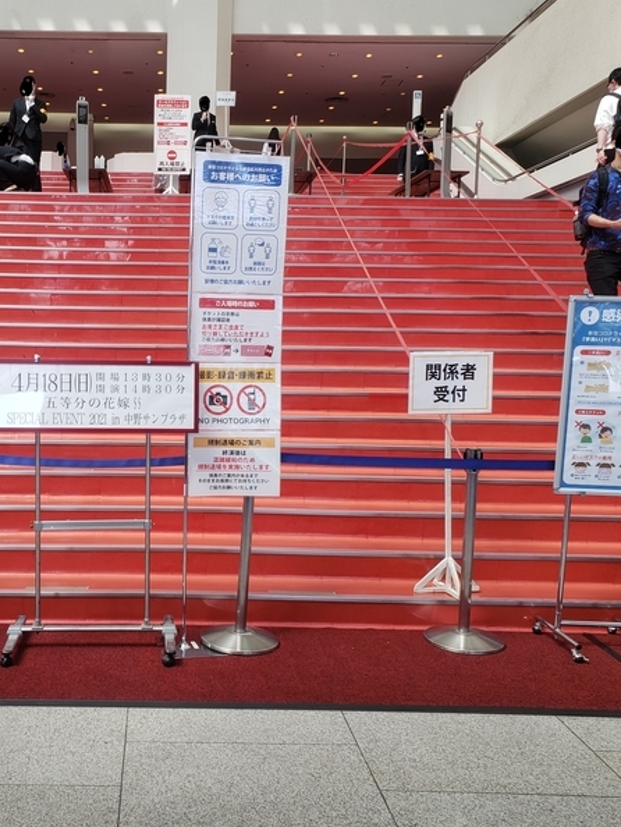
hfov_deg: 39.7
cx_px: 160
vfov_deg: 52.6
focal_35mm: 35
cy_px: 414
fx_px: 837
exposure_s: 1/147
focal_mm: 4.3
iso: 50
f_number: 2.4
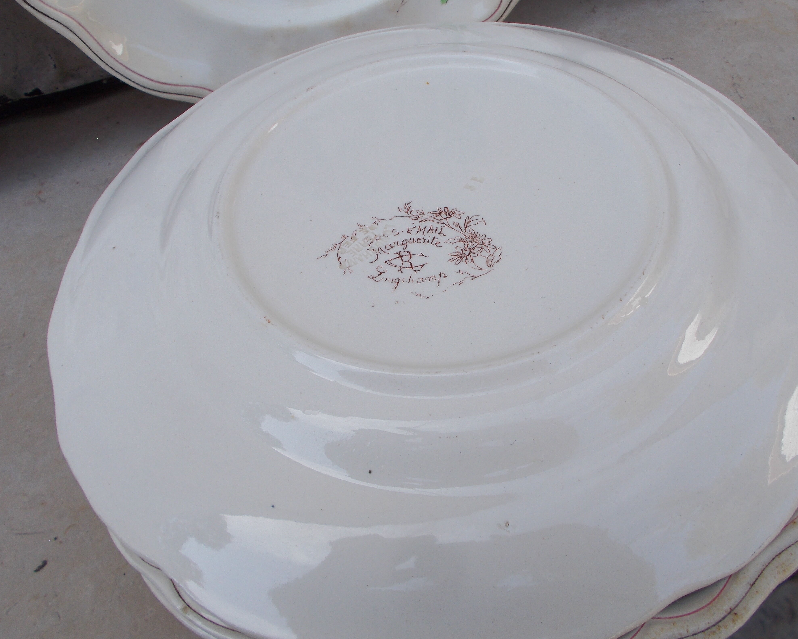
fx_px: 803
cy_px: 333
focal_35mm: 34
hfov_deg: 52.8
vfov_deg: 43.3
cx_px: 432
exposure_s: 1/250
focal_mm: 5.3
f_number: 3.4
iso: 80
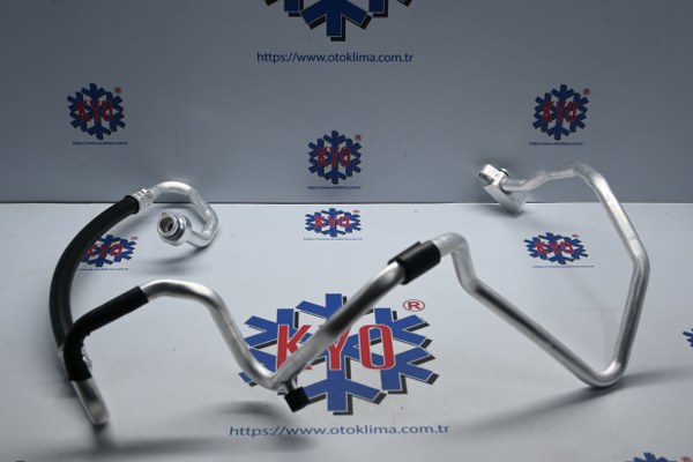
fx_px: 938
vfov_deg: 27.7
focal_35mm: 49
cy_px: 231
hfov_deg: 40.5
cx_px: 346
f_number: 5
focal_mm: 32.5
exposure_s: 1/50
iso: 180
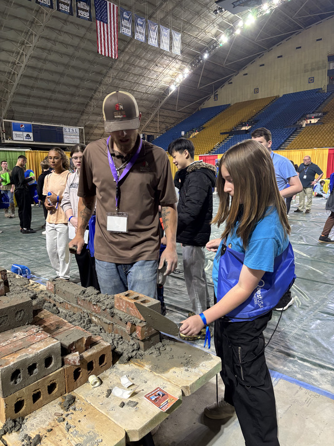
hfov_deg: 53.1
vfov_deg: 67.3
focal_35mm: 26
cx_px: 167
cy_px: 223
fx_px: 334
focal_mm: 5.96
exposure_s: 1/60
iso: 250
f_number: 1.6
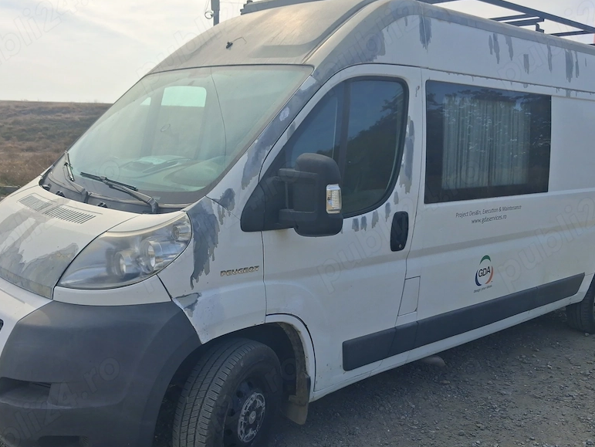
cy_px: 235
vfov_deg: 40.7
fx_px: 602
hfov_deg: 52.6
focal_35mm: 35
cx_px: 308
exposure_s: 1/993
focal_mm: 4
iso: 20
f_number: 1.8
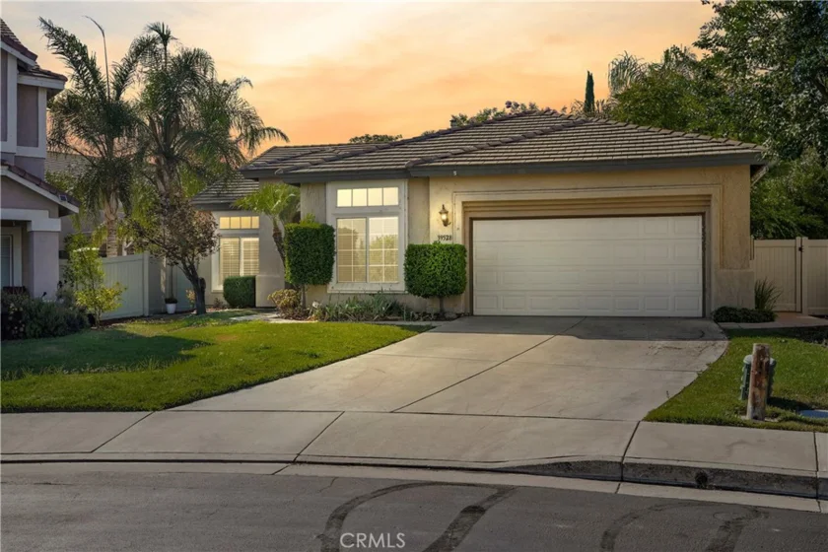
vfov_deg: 37.9
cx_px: 414
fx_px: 805
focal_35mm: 35
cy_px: 276
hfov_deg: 54.4
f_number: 9
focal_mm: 35
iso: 100
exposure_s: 1/125
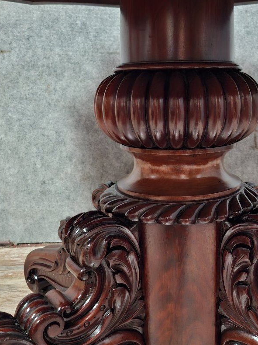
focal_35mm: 35
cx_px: 176
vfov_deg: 52.5
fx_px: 348
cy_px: 191
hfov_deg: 40.1
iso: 1250
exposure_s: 1/20
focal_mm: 5.54
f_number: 1.8
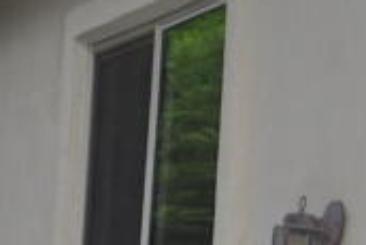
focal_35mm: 181
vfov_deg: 7.5
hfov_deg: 9.3
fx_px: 1842
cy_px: 364
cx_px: -677
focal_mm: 18
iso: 200
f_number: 5
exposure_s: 1/200
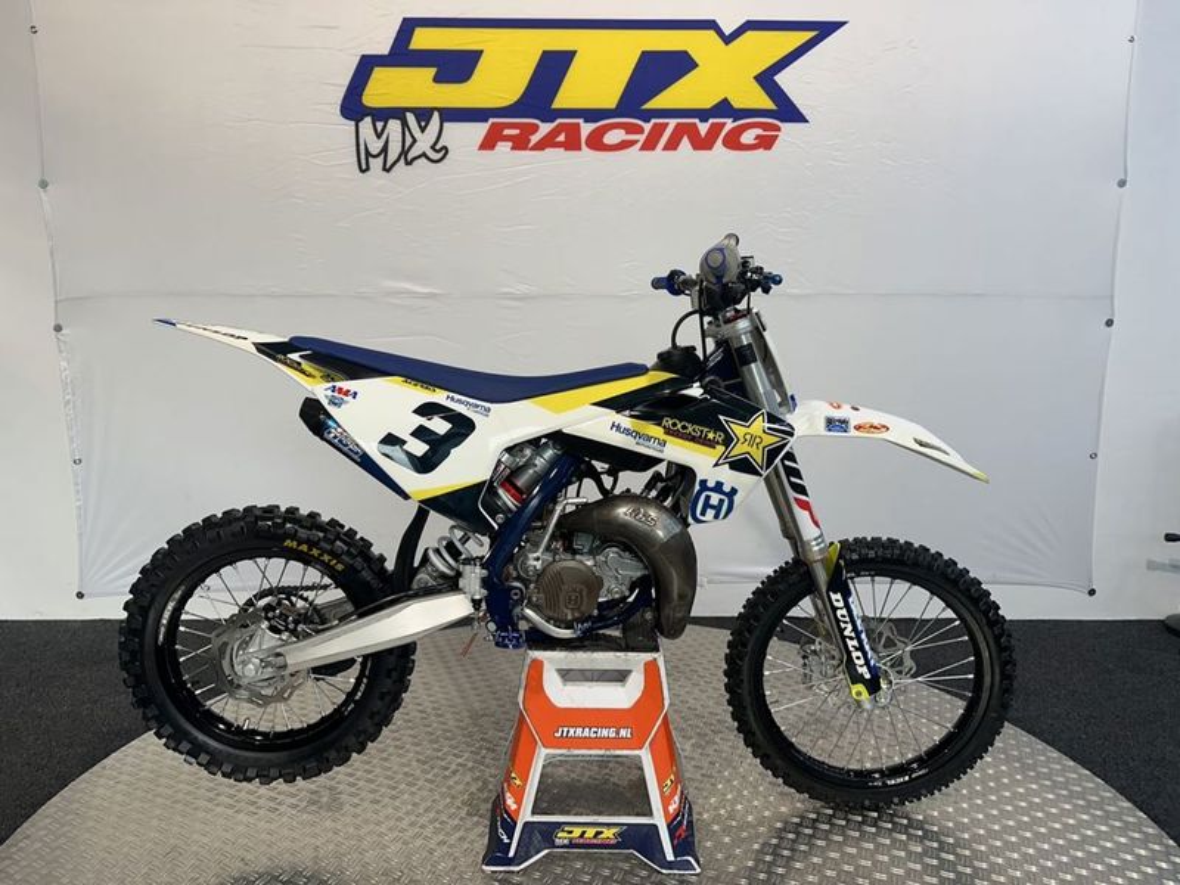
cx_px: 590
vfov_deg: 56.8
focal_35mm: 24
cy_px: 442
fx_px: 818
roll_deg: -1.2
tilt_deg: -7.9
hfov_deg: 71.6
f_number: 1.78
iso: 50
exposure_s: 1/118
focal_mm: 6.86
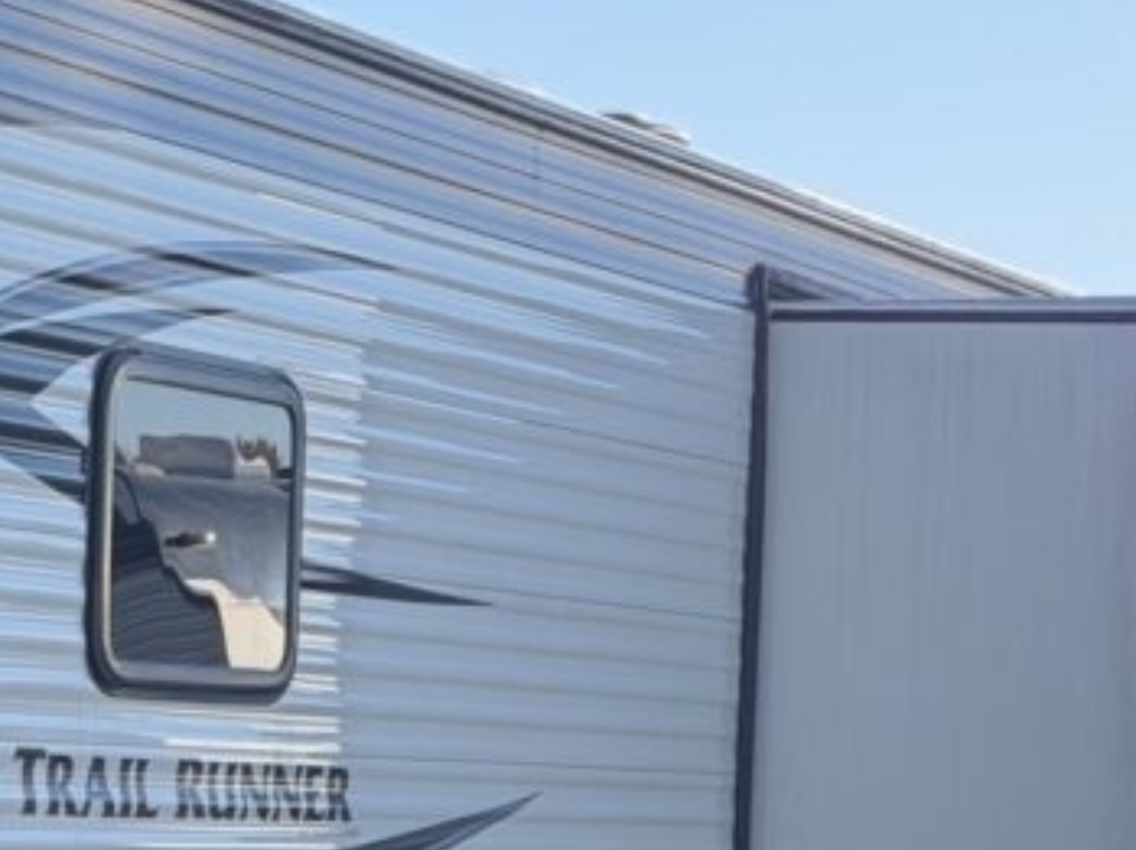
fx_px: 4622
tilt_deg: -2.7
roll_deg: -0.2
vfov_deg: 10.4
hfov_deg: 13.8
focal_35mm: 141
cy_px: 935
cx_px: -3
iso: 100
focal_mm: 6.76
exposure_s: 1/2667
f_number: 1.78
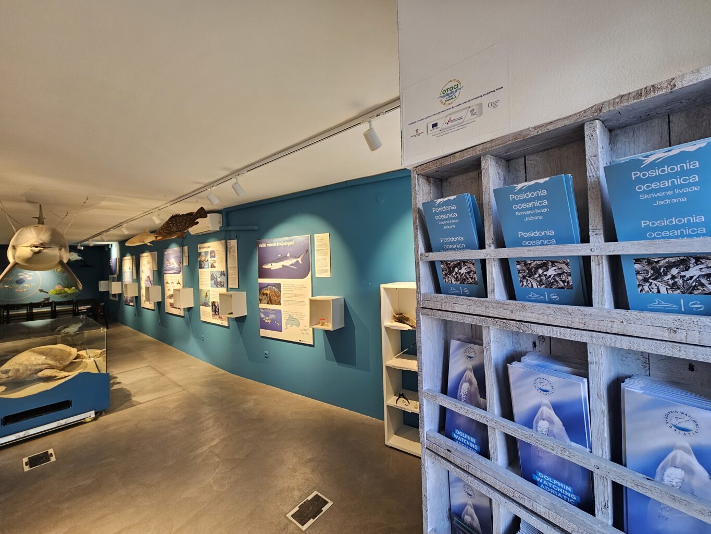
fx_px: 267
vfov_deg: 89.9
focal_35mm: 13
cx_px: 356
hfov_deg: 106.2
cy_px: 267
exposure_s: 1/50
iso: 125
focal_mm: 2.2
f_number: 2.2
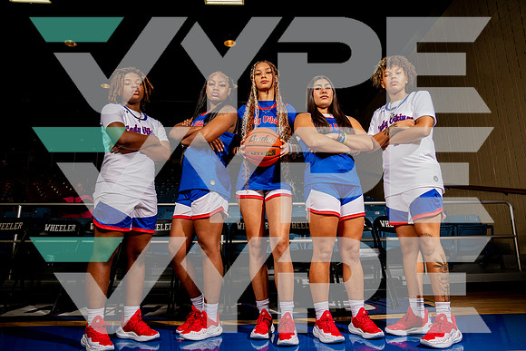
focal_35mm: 24
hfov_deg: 73.7
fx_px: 351
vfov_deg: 53.2
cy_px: 176
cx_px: 263
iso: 250
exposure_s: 1/125
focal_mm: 24
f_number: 7.1
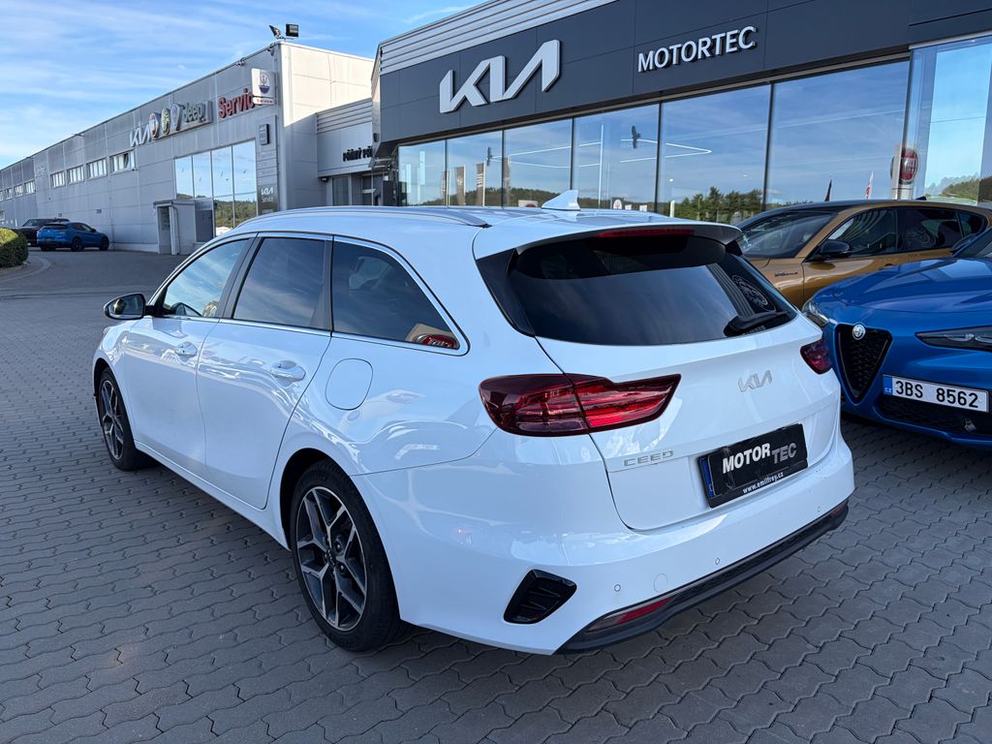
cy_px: 372
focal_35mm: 26
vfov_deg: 53.1
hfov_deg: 67.3
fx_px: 745
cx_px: 496
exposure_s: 1/1081
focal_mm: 5.96
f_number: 1.6
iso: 50
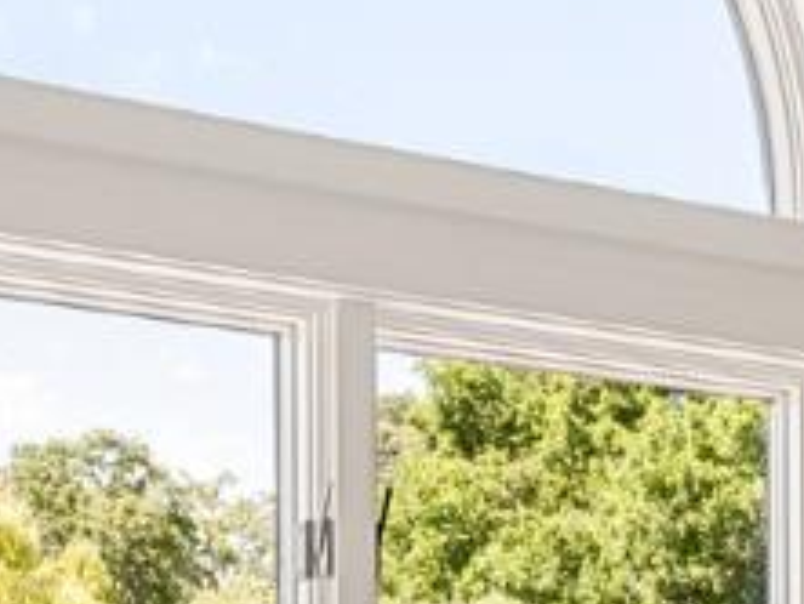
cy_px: 851
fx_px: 2882
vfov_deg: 11.6
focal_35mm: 124
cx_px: 677
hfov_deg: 15.7
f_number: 9
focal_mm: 19
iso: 800
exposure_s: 1/40
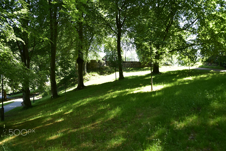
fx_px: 151
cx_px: 113
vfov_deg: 53.2
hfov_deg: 73.7
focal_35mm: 24
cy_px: 76
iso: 250
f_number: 5
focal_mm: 16
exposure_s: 1/100
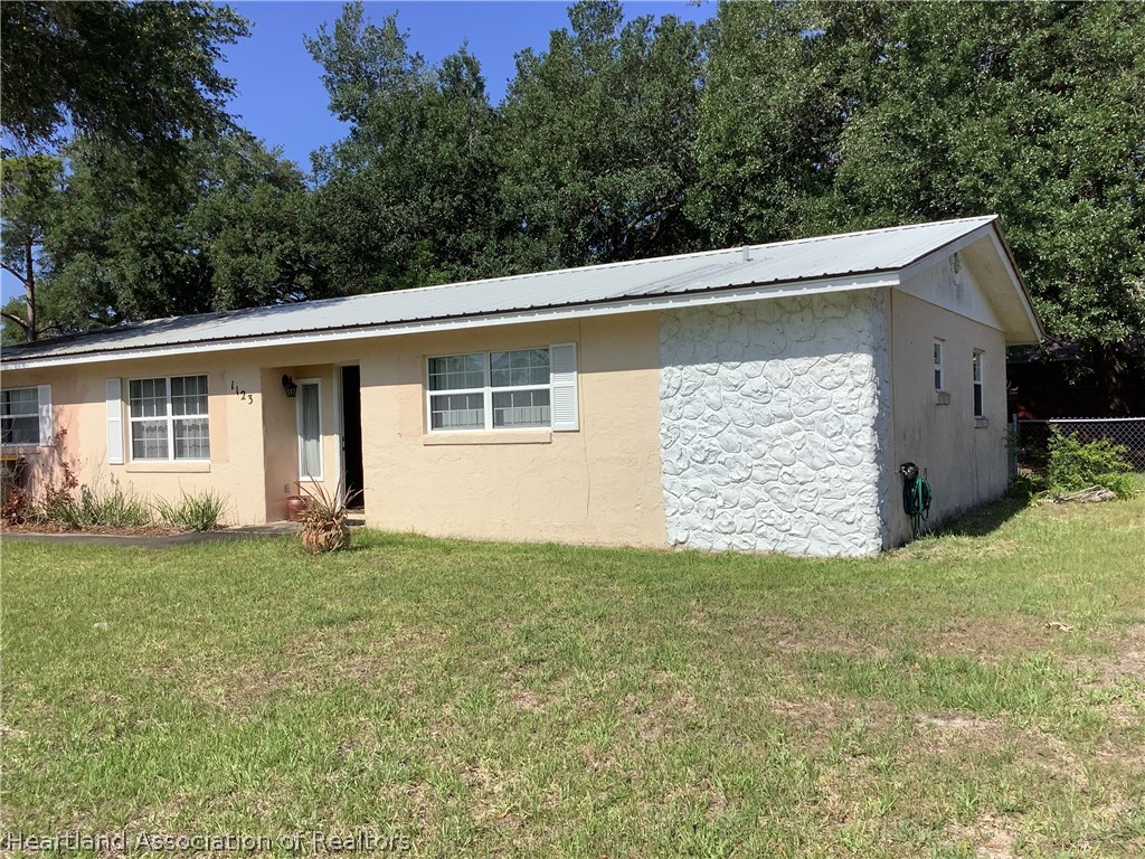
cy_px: 430
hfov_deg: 58.4
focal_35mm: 31
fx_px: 1025
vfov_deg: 45.4
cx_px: 572
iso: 25
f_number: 2.4
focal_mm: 3.3
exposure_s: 1/2398
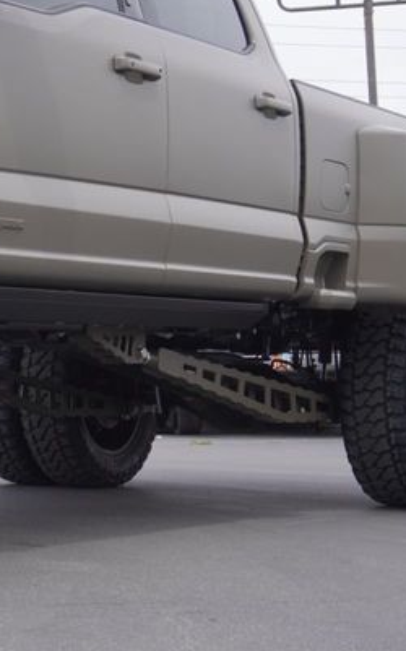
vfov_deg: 24.0
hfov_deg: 14.2
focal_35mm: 86
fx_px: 1525
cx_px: -208
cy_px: 206
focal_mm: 22
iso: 100
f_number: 7.1
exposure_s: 1/200
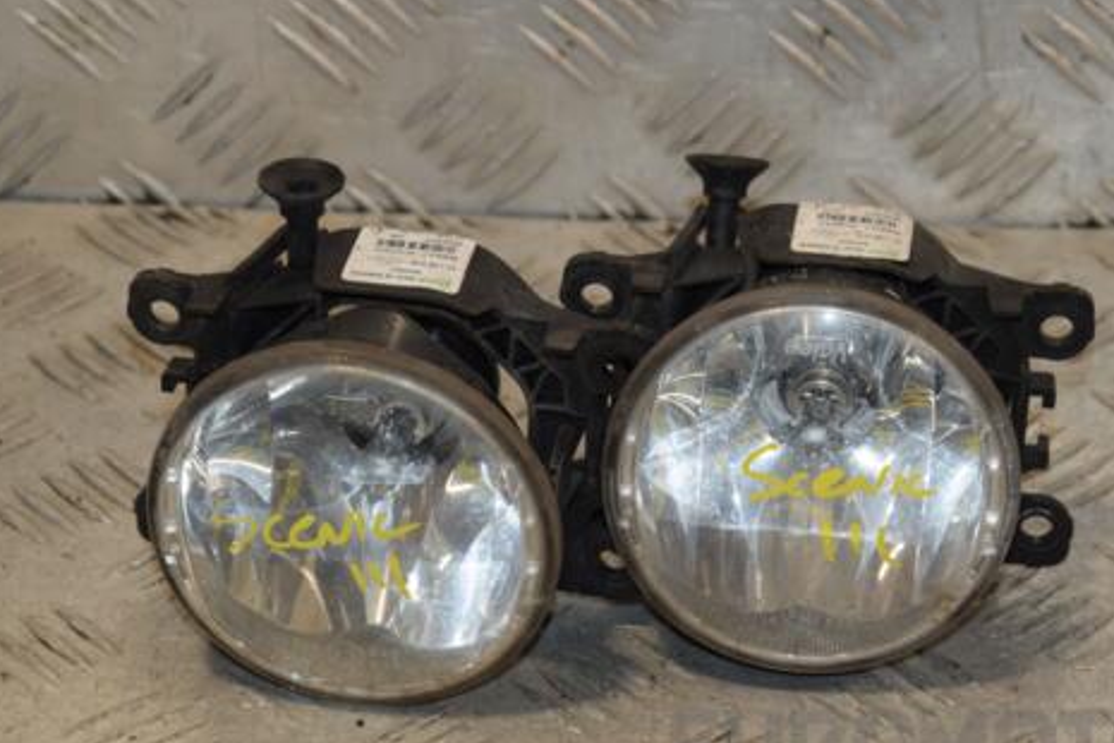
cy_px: 427
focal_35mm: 165
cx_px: 625
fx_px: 5094
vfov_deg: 8.3
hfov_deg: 12.5
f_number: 8
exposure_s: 1/200
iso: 800
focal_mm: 85
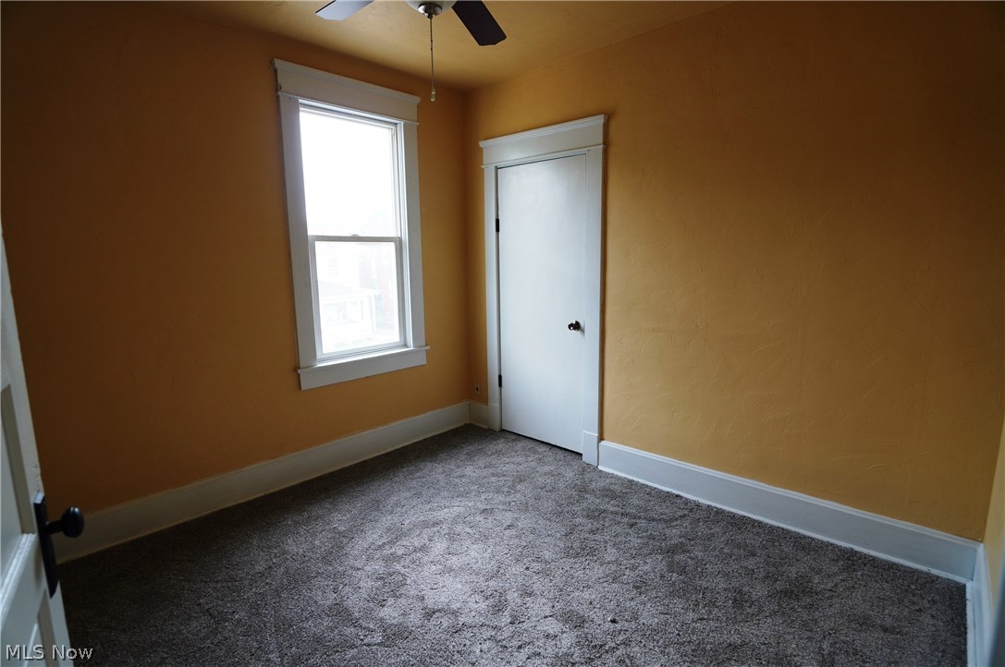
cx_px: 502
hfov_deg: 95.0
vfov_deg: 71.9
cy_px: 334
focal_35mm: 16
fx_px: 460
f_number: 2.8
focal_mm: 11
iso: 100
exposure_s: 1/40
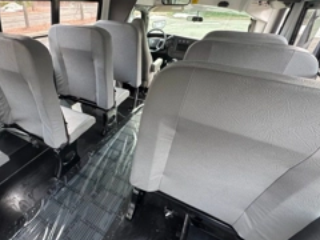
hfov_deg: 75.4
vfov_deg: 63.4
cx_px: 96
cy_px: 125
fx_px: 194
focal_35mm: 21
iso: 320
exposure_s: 1/94
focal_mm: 2.22
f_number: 2.2
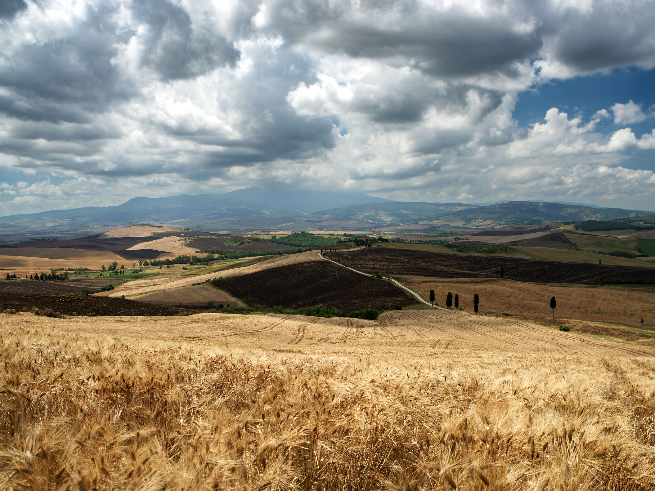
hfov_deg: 52.6
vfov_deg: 40.7
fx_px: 662
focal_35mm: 35
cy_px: 245
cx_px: 358
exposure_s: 1/125
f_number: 8
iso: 100
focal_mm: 32
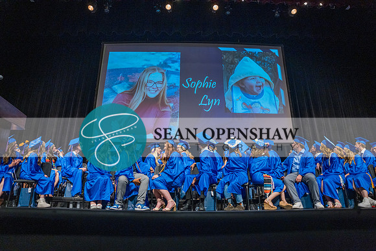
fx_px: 251
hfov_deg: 73.7
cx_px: 188
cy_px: 126
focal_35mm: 24
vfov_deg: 53.2
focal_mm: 24
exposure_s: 1/160
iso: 2500
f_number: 2.8
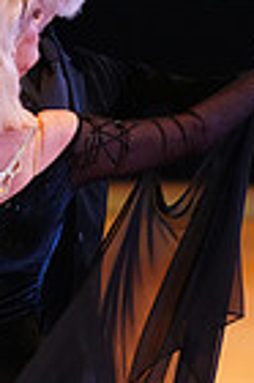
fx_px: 6206
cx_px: 34
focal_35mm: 585
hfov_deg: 2.3
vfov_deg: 3.5
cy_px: 566
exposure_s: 1/400
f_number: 2.8
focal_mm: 141
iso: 5000
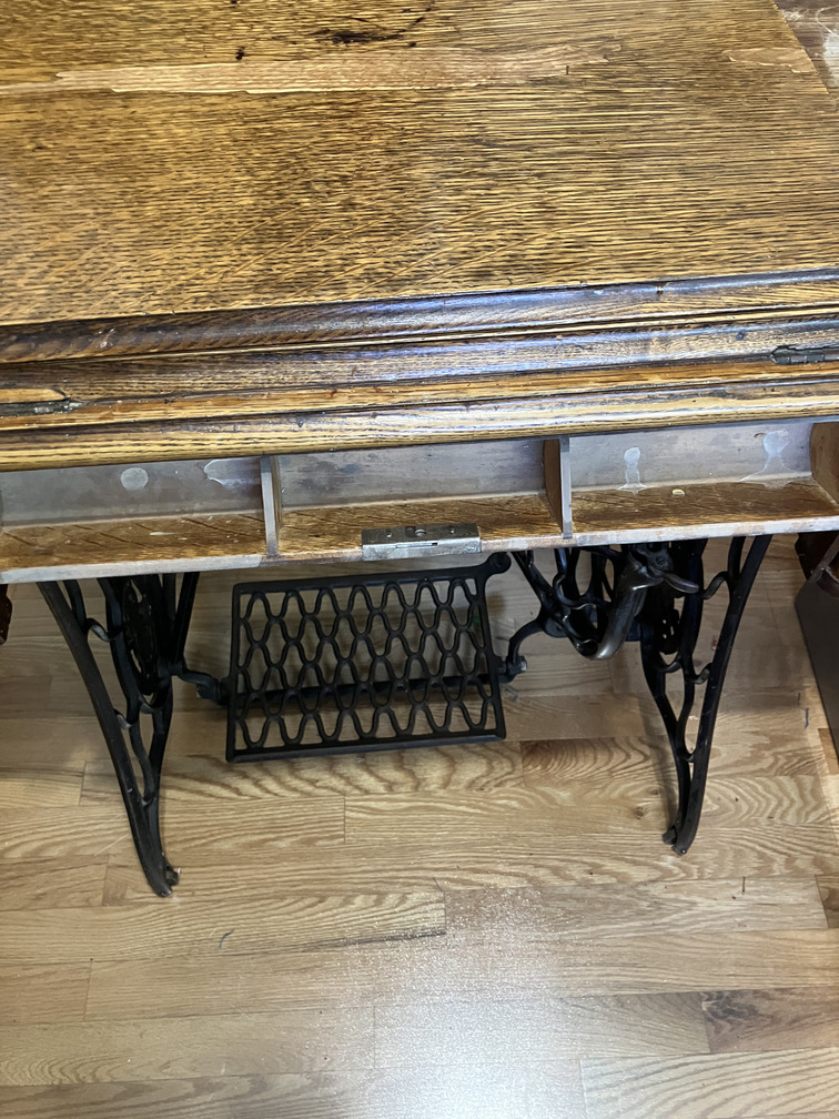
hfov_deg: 49.7
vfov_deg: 63.4
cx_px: 420
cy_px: 560
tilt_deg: -55.9
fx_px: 905
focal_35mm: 28
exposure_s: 1/40
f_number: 1.8
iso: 250
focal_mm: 3.99
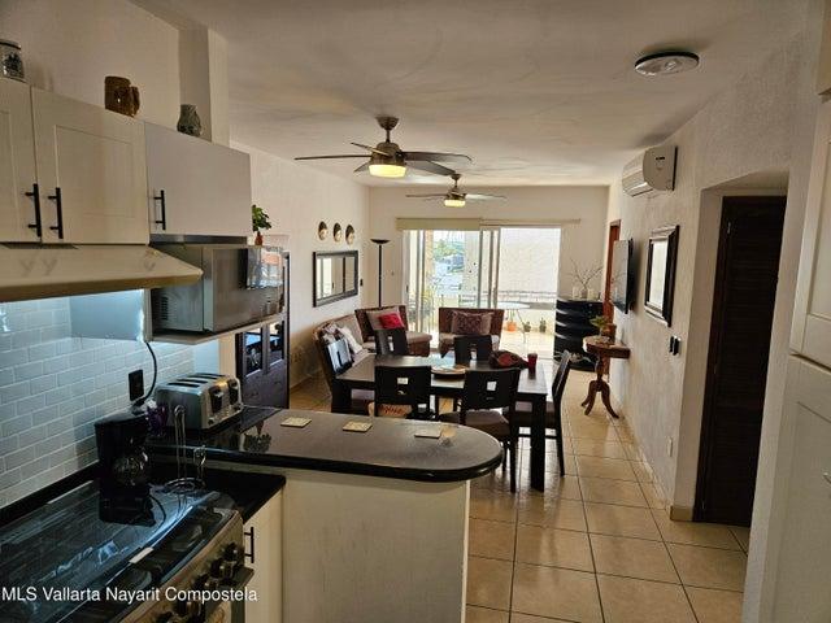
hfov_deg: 73.9
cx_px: 416
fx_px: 552
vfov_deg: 58.9
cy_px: 312
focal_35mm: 23
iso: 80
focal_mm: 5.4
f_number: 1.8
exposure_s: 1/120
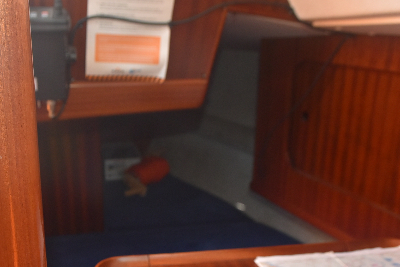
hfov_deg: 43.2
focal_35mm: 45
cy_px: 184
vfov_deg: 29.6
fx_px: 500
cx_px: 147
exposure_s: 1/100
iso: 800
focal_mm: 20
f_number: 5
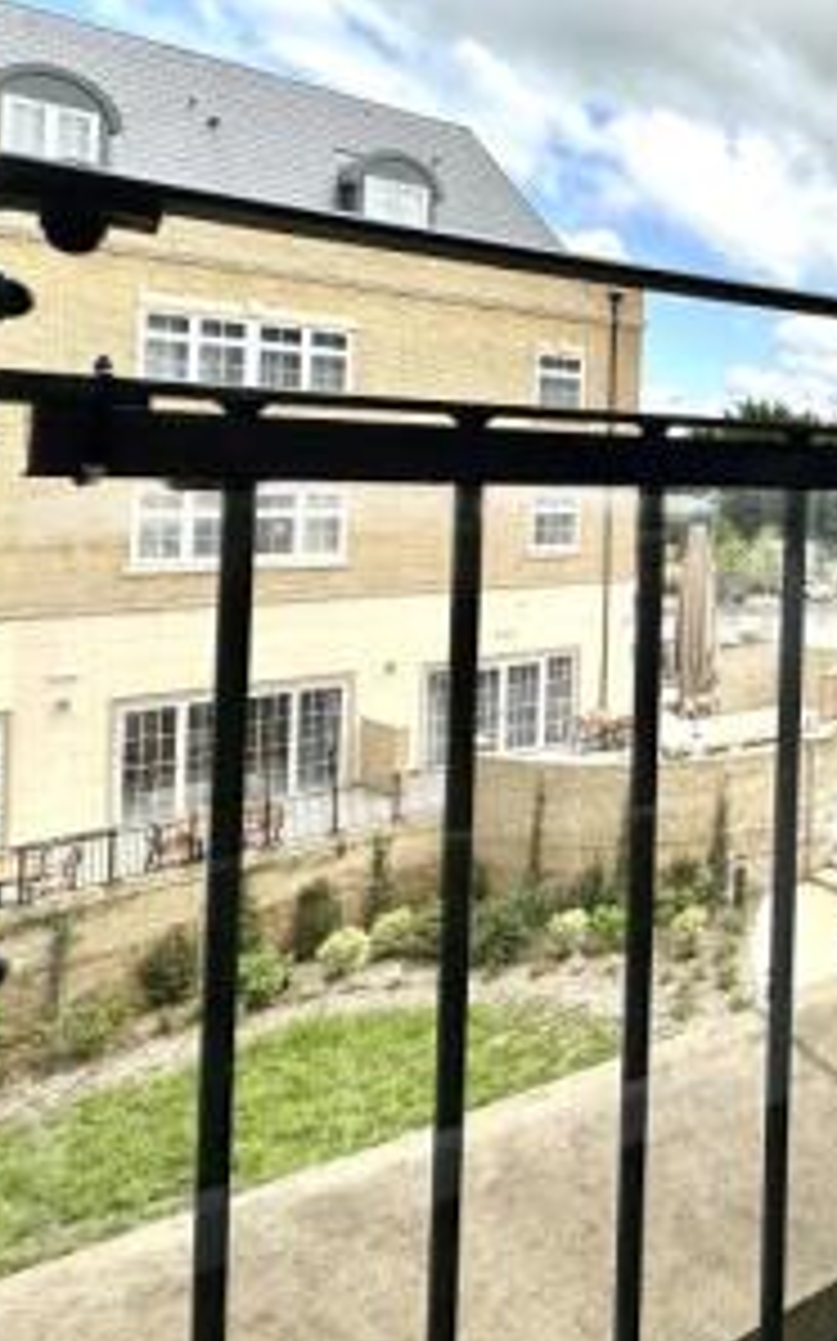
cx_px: 1172
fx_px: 1059
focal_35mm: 29
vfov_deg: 63.4
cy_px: 475
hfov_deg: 30.3
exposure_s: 1/1553
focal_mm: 2.22
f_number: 2.2
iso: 50
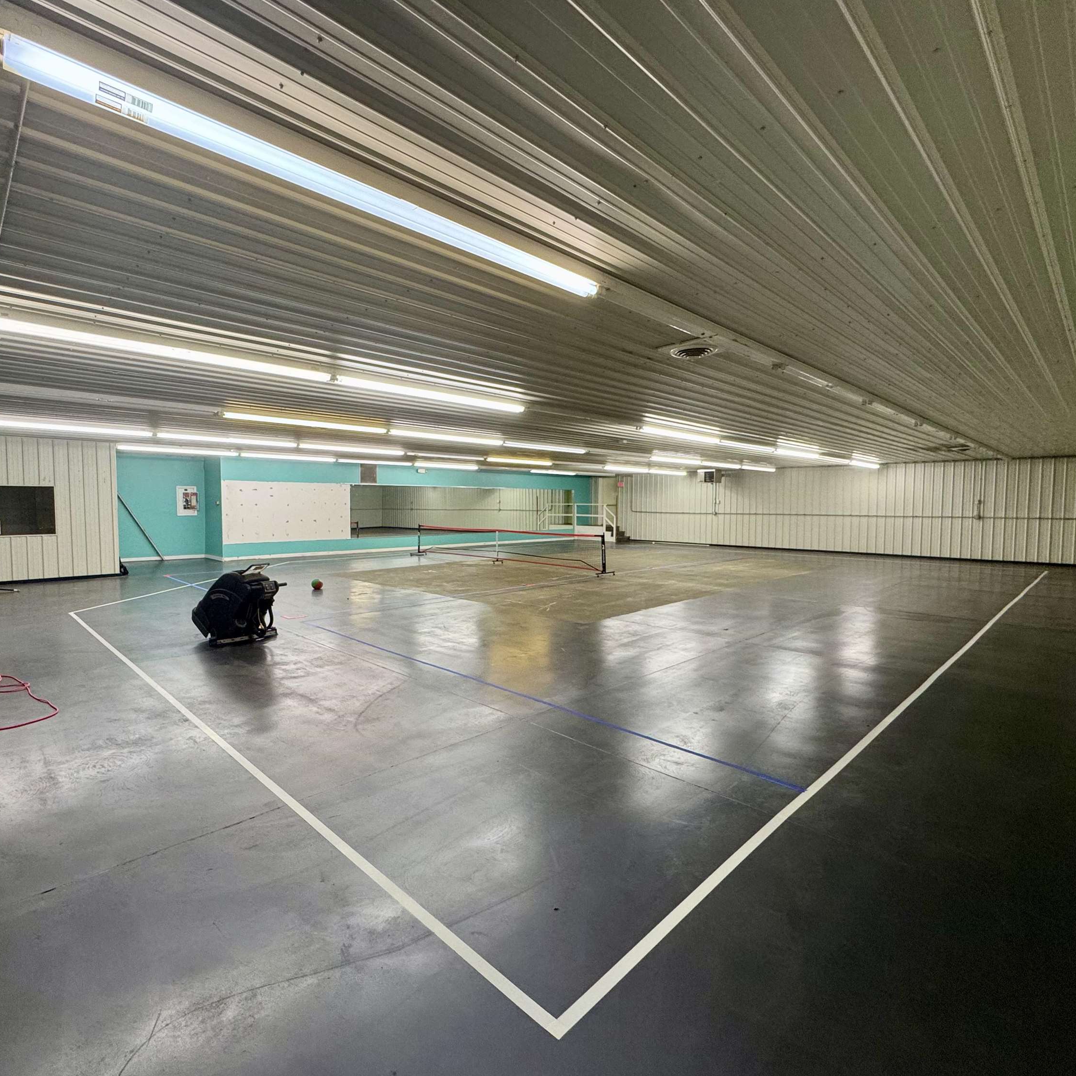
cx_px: 511
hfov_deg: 83.9
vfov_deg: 84.0
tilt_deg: -3.8
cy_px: 538
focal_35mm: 17
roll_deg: -0.6
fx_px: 598
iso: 160
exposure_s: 1/120
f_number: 2.2
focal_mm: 2.22
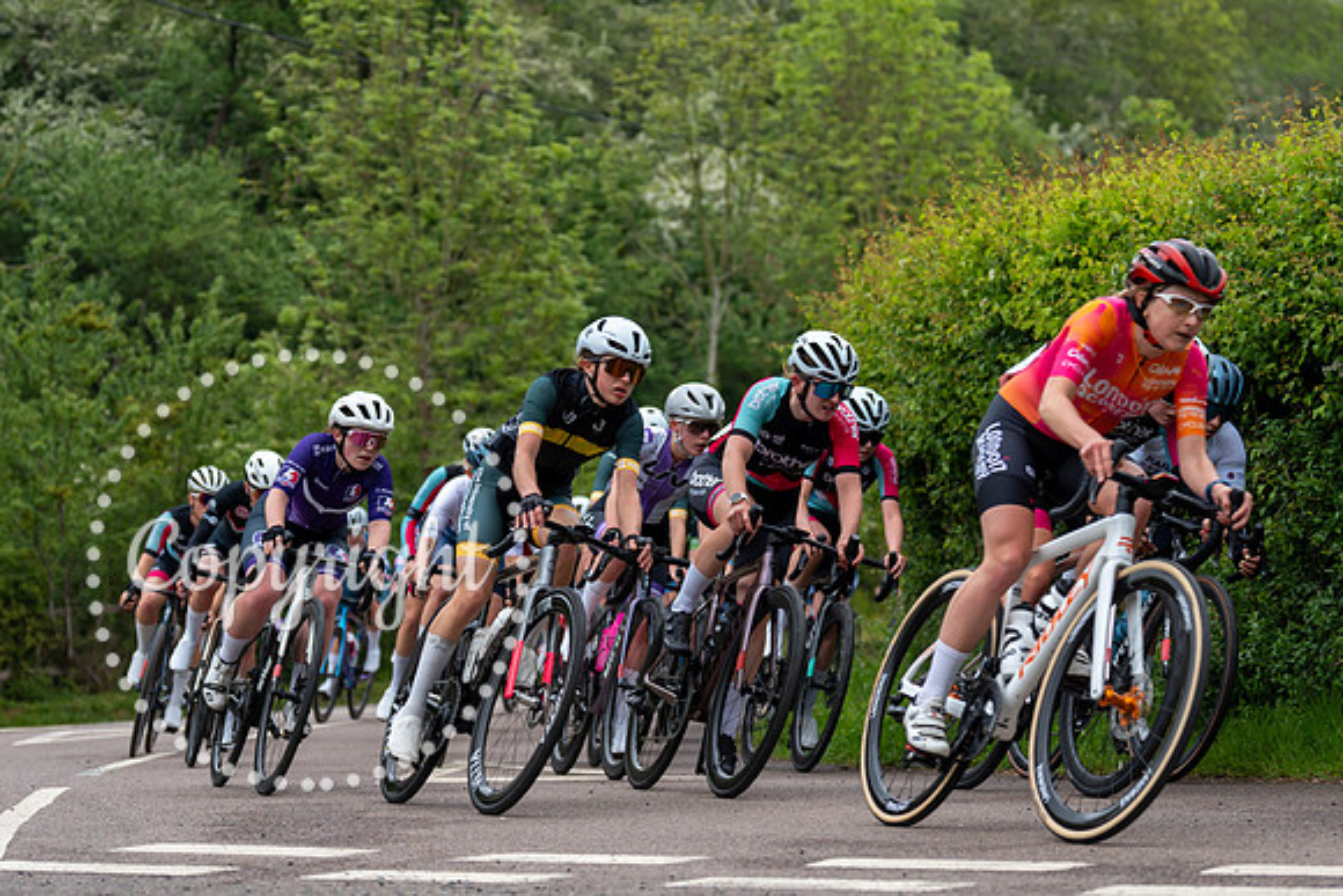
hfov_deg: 20.5
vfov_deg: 13.7
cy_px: 409
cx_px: 594
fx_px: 3719
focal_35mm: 100
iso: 125
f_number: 2.8
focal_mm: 70
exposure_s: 1/800
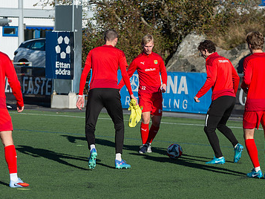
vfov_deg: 7.7
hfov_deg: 10.2
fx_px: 1478
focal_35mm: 193
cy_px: 105
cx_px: 134
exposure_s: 1/1600
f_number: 5
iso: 100
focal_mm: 122
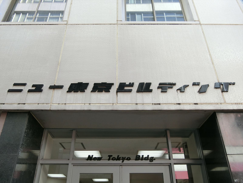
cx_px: 122
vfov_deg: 46.8
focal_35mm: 30
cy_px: 92
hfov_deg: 60.0
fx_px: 211
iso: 125
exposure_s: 1/125
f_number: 3.3
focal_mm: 6.4
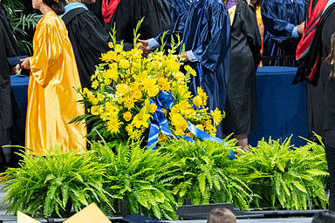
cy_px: 82
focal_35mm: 533
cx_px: 219
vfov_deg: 2.6
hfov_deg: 3.9
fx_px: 4959
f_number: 4
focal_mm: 200
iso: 2000
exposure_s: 1/200
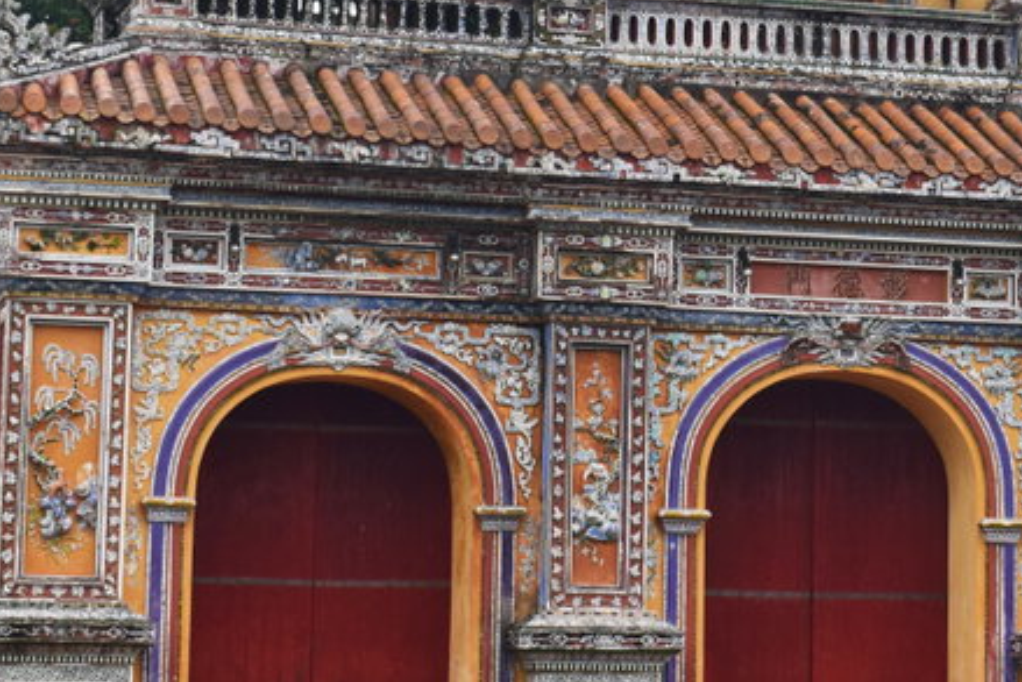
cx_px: 812
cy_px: 130
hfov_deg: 16.5
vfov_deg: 11.1
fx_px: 3493
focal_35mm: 123
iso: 400
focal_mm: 30
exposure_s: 1/40
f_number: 7.1
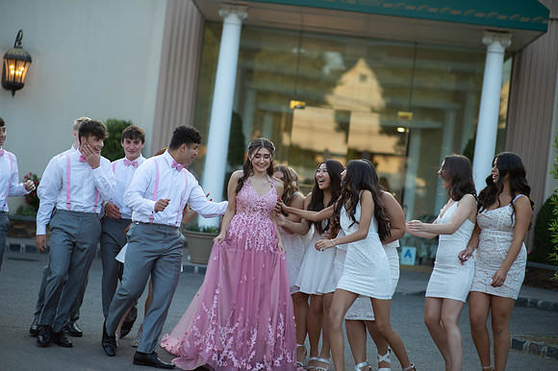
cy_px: 186
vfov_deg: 16.1
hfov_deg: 23.9
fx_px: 1317
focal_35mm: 85
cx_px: 279
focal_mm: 85
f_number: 2
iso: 250
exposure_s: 1/1000
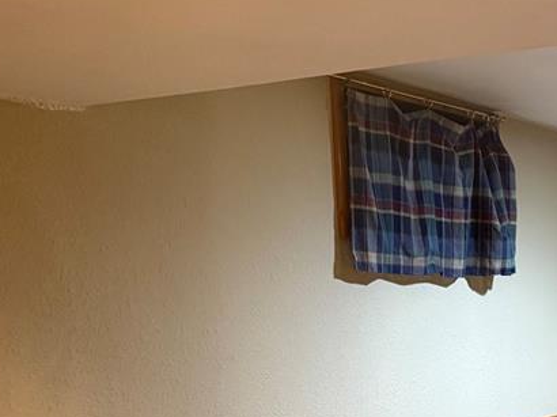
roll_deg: +1.2
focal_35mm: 60
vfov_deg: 23.1
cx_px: 609
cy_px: 447
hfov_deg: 29.2
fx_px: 965
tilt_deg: -8.4
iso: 640
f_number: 1.78
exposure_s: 1/60
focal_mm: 6.76
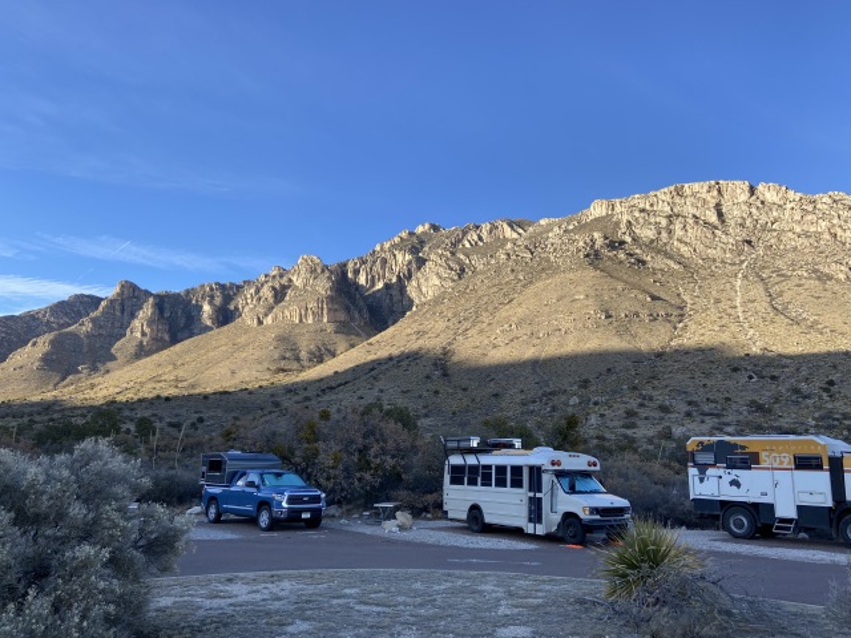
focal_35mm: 26
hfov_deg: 67.3
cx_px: 426
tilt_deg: +13.6
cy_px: 319
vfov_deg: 53.1
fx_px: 639
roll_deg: -0.4
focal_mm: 4.25
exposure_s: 1/1016
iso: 32
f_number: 1.8
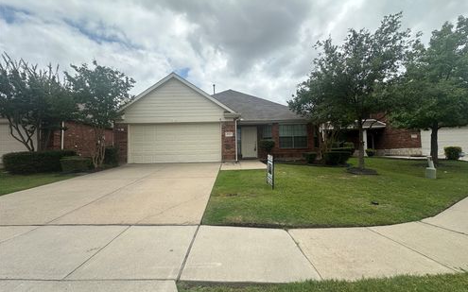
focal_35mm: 15
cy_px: 144
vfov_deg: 74.7
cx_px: 235
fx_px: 191
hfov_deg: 101.5
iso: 50
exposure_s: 1/2092
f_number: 2.2
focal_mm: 2.22
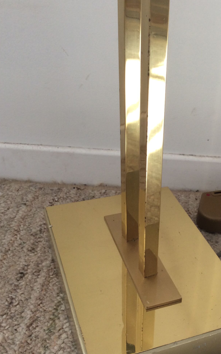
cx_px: 168
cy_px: 206
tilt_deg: -35.2
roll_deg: -3.5
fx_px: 434
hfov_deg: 28.1
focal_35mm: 45
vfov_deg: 44.2
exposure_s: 1/25
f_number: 2.4
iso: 32
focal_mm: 3.3
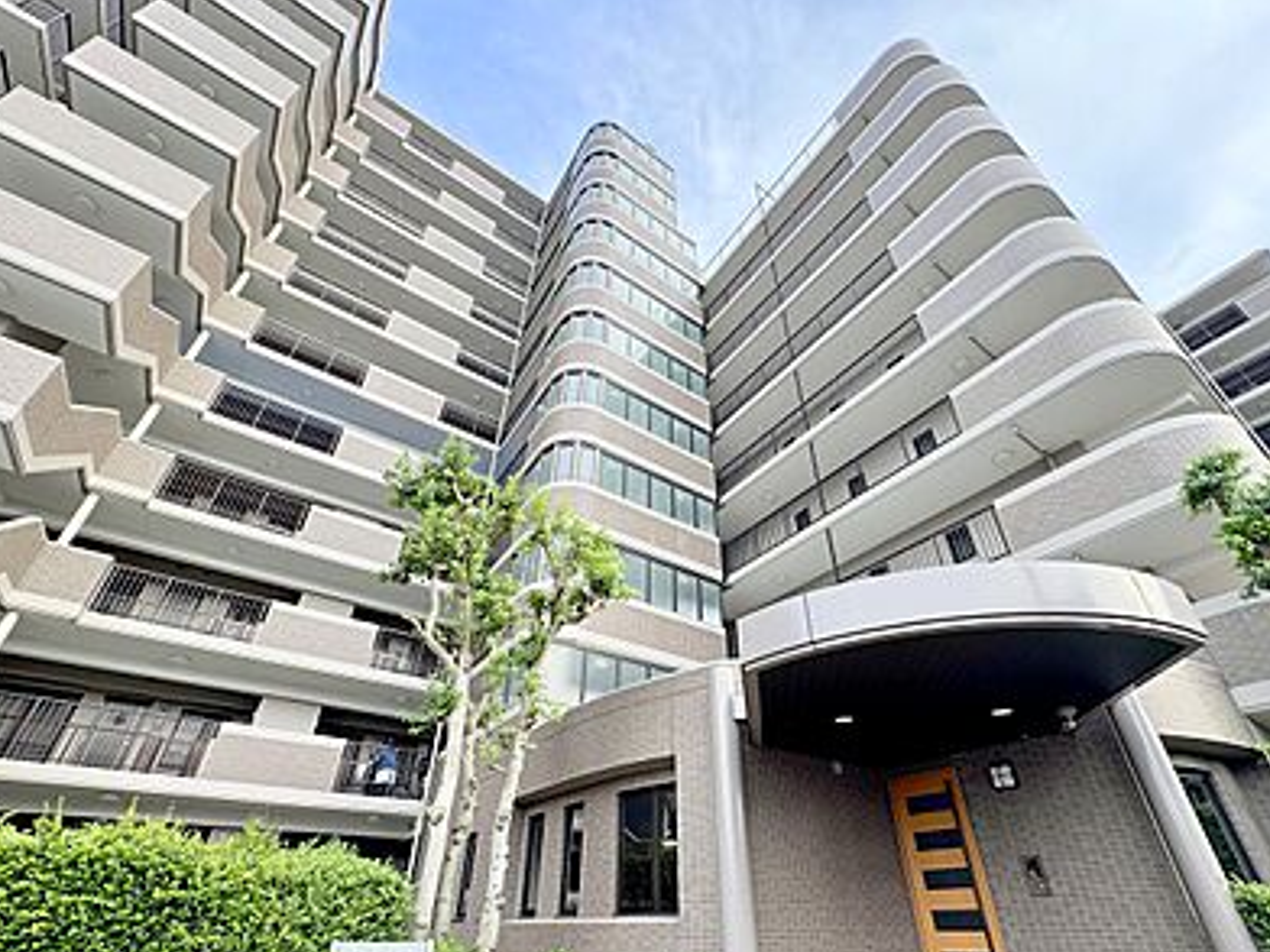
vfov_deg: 77.8
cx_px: 654
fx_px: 587
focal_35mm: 16
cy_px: 534
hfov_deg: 94.5
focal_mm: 2.22
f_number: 2.2
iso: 40
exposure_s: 1/225
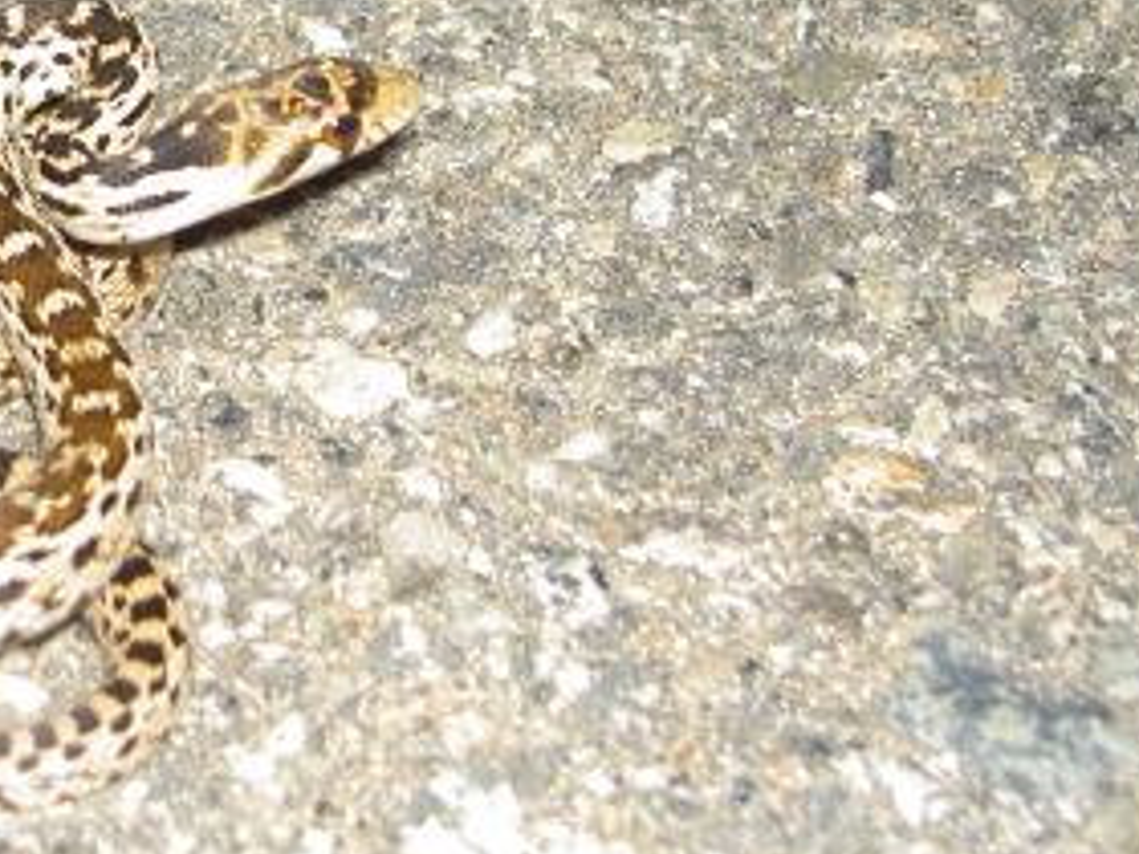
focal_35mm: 89
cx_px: 28
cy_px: 285
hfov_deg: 21.3
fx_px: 2928
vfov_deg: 16.6
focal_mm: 8
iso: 100
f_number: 2.8
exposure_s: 1/60
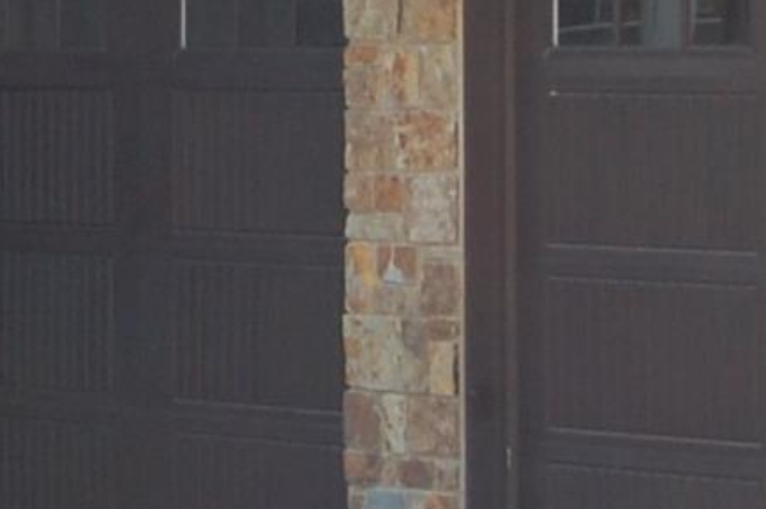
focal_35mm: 312
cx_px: -316
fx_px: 6629
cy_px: -385
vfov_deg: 4.4
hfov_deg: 6.5
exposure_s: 1/500
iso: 400
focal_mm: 30
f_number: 5
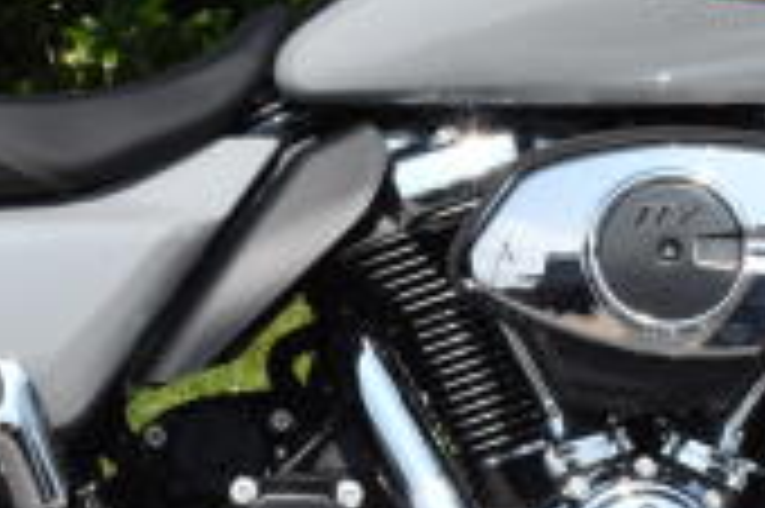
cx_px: 274
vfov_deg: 6.7
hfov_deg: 10.1
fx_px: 4338
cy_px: 74
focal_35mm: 204
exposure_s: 1/200
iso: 100
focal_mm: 29
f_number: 14
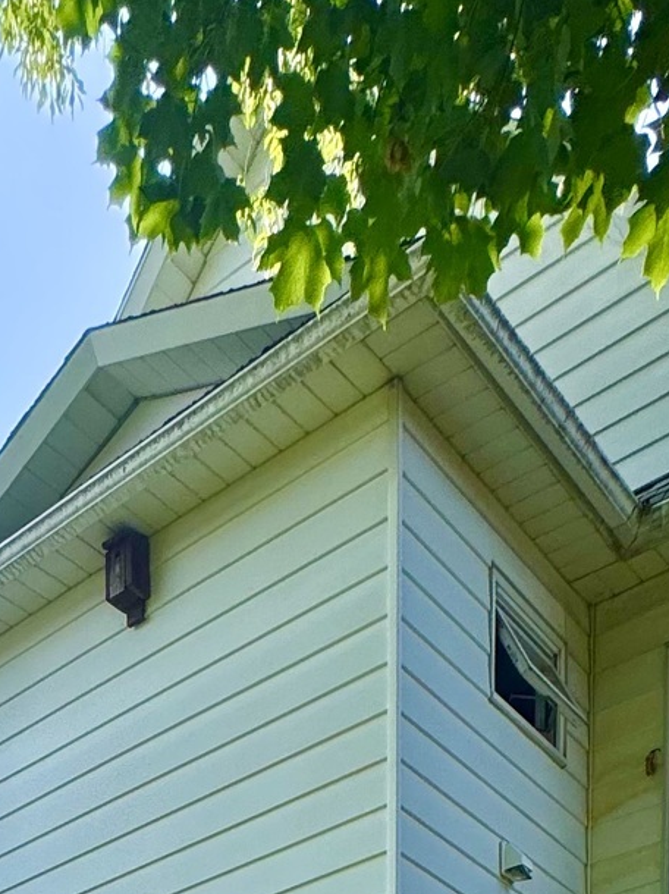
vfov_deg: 21.5
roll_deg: +1.9
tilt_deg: -6.2
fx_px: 1367
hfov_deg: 26.7
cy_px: 1641
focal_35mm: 53
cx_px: 89
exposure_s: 1/636
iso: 40
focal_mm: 2.22
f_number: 2.2
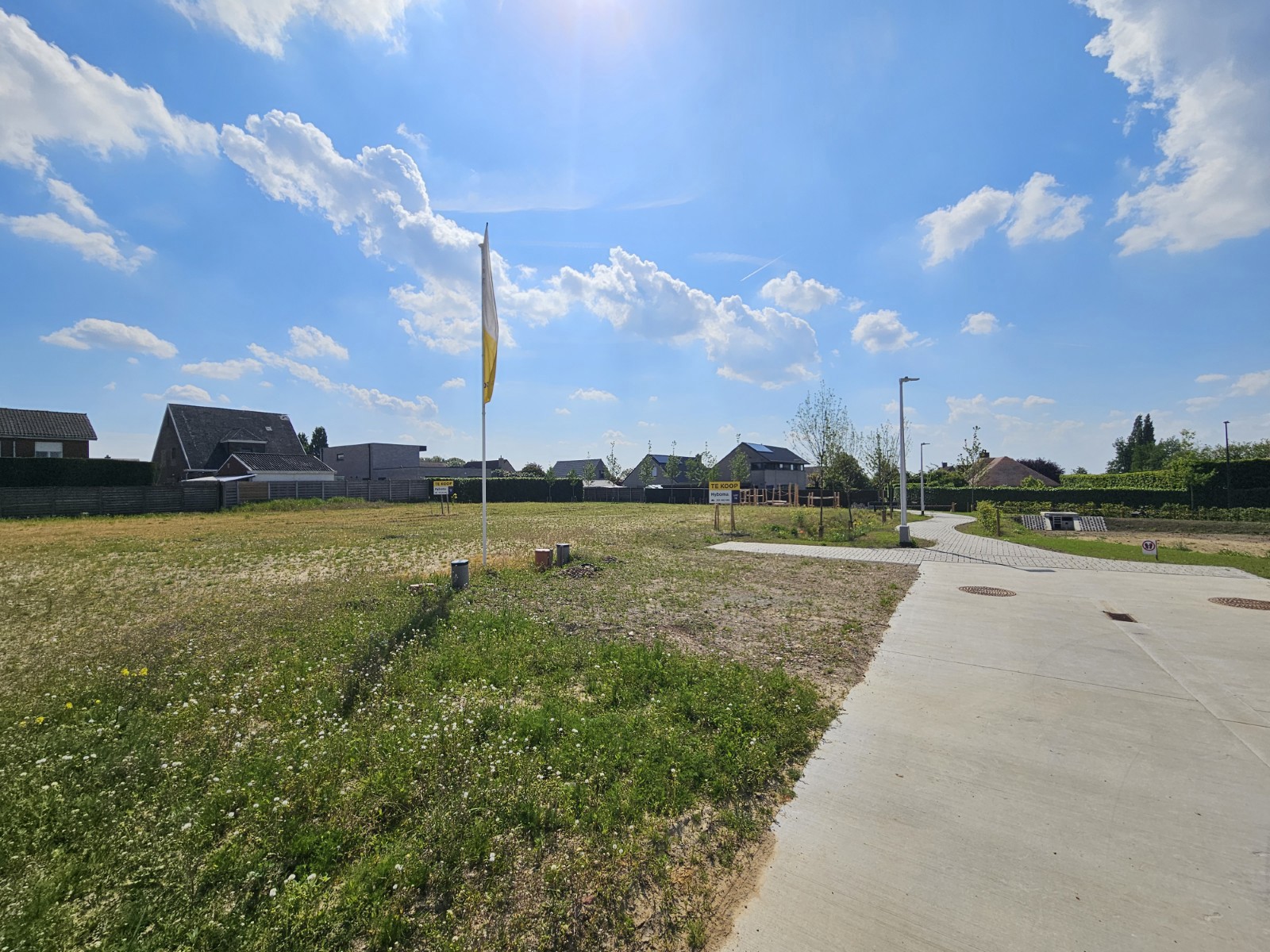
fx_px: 477
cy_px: 476
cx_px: 635
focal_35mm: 13
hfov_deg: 106.2
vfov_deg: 89.9
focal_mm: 2.2
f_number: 2.2
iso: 50
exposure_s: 1/6766
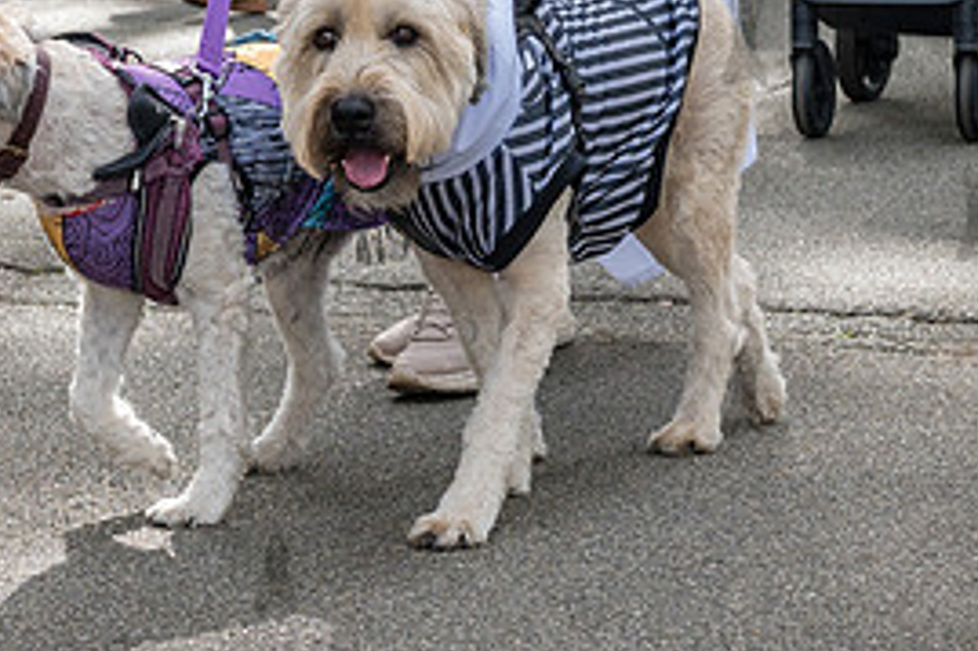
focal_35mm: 148
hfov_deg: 13.9
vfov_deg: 9.2
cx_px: 324
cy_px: 181
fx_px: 4018
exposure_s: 1/800
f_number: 5
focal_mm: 48
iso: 1000
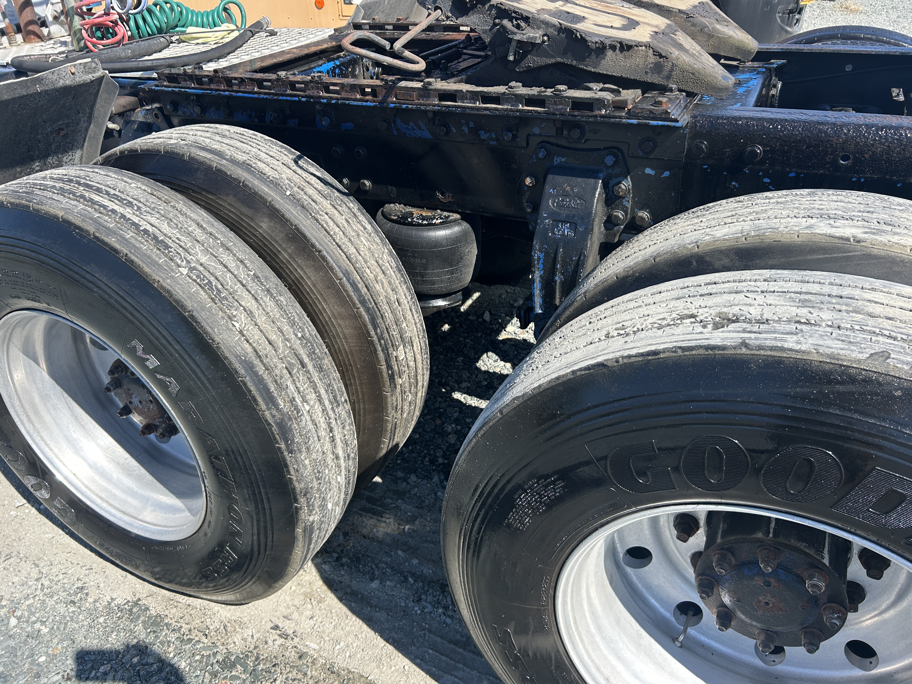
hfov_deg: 67.3
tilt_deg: -30.9
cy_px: 342
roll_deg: +2.9
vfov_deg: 53.1
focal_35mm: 26
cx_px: 456
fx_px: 685
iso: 50
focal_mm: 5.7
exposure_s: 1/1669
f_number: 1.5
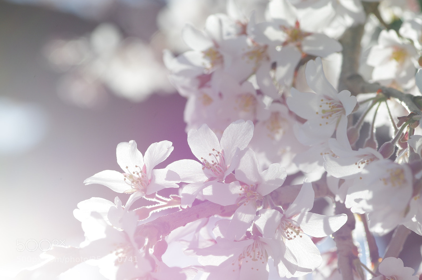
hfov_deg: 13.7
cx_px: 211
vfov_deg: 9.1
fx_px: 1757
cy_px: 140
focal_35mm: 150
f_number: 9
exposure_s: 1/250
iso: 200
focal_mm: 100
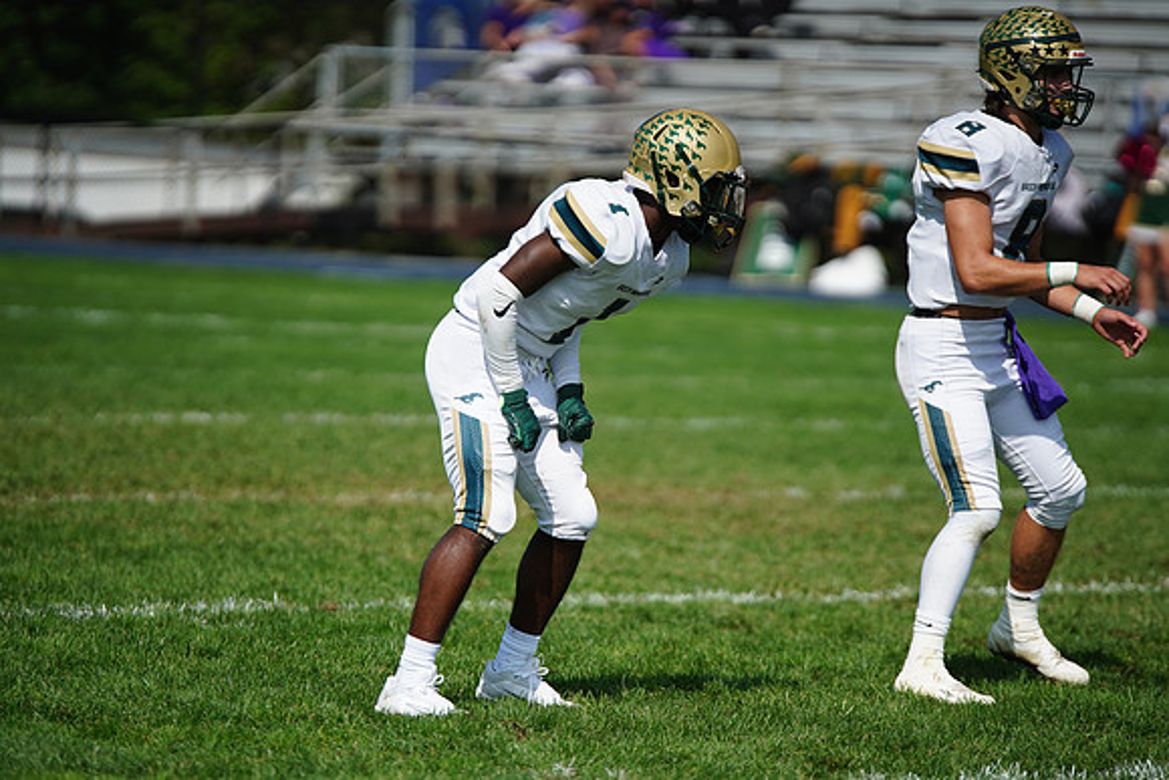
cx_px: 584
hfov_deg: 6.9
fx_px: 9743
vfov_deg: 4.6
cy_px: 390
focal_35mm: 300
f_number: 2.8
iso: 400
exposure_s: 1/8000
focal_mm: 300
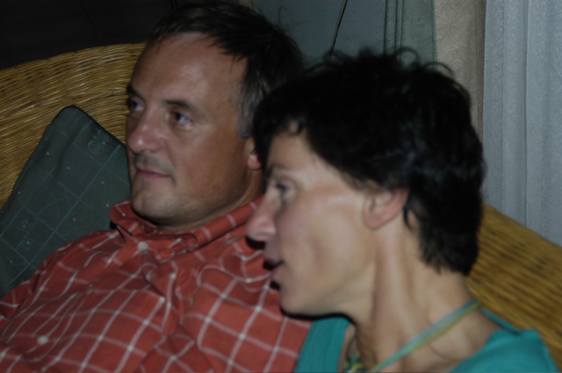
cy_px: 186
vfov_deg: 15.7
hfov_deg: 23.4
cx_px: 281
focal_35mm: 87
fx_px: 1356
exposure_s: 1/60
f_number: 4.5
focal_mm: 58
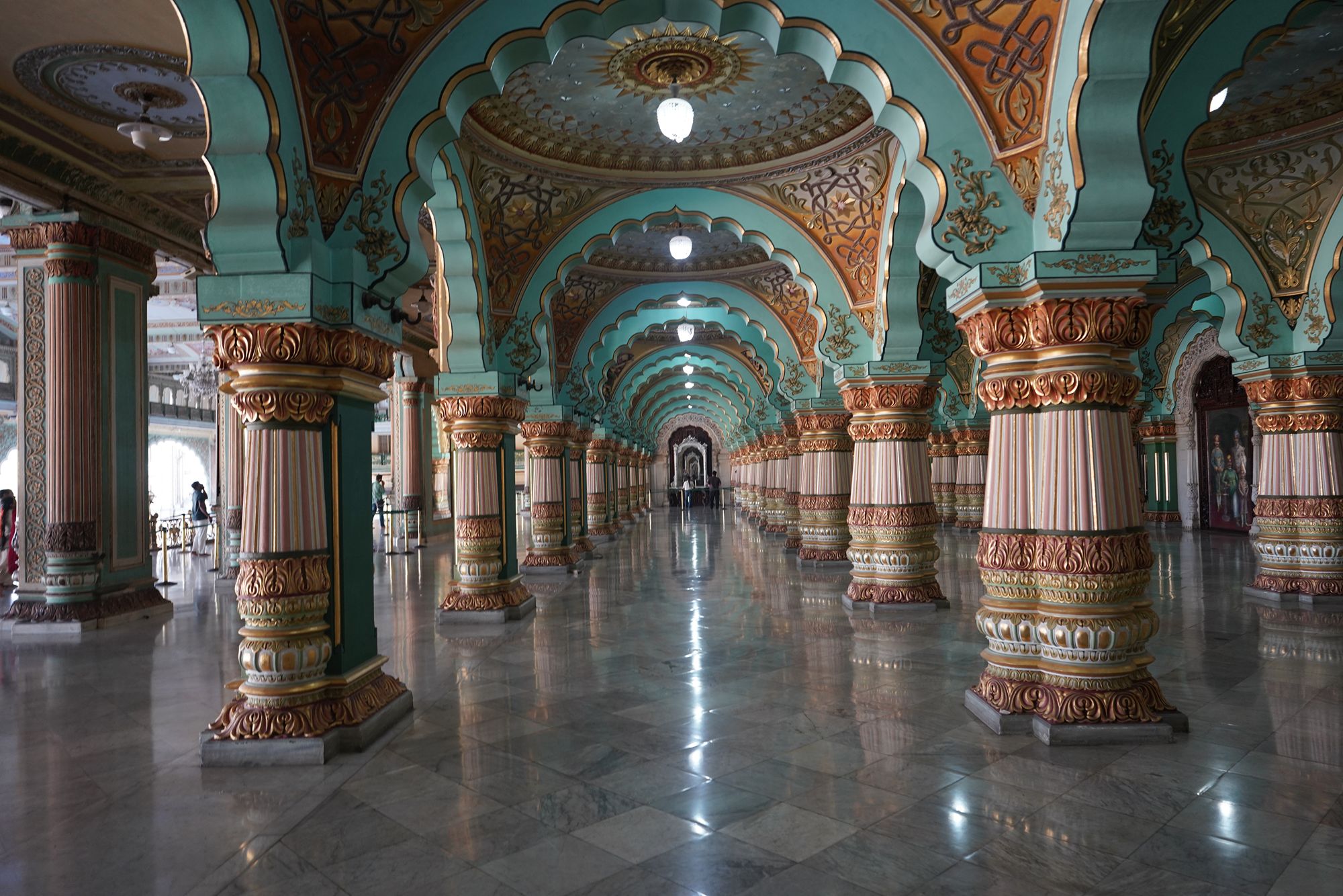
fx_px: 895
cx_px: 672
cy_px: 448
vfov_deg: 53.1
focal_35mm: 24
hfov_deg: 73.7
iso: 800
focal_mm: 24
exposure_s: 1/50
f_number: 3.5
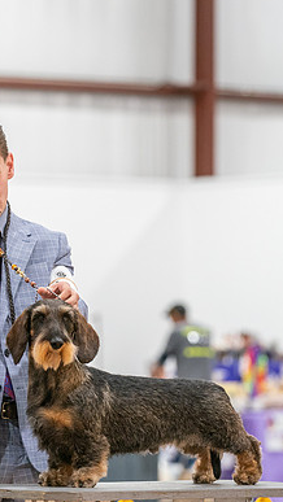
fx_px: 3571
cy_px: 252
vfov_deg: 8.0
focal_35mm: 268
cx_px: 49
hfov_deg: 4.5
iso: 2000
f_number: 3.5
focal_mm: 137
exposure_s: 1/250
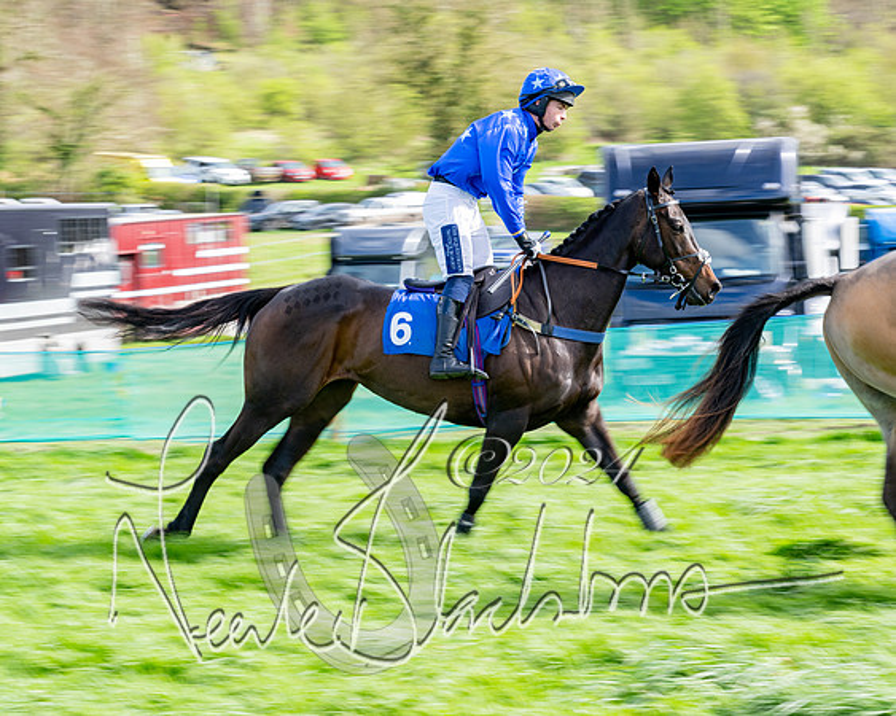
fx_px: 2808
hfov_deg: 18.1
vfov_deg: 14.5
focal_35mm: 106
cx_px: 409
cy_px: 358
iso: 200
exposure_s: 1/125
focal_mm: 94
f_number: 11
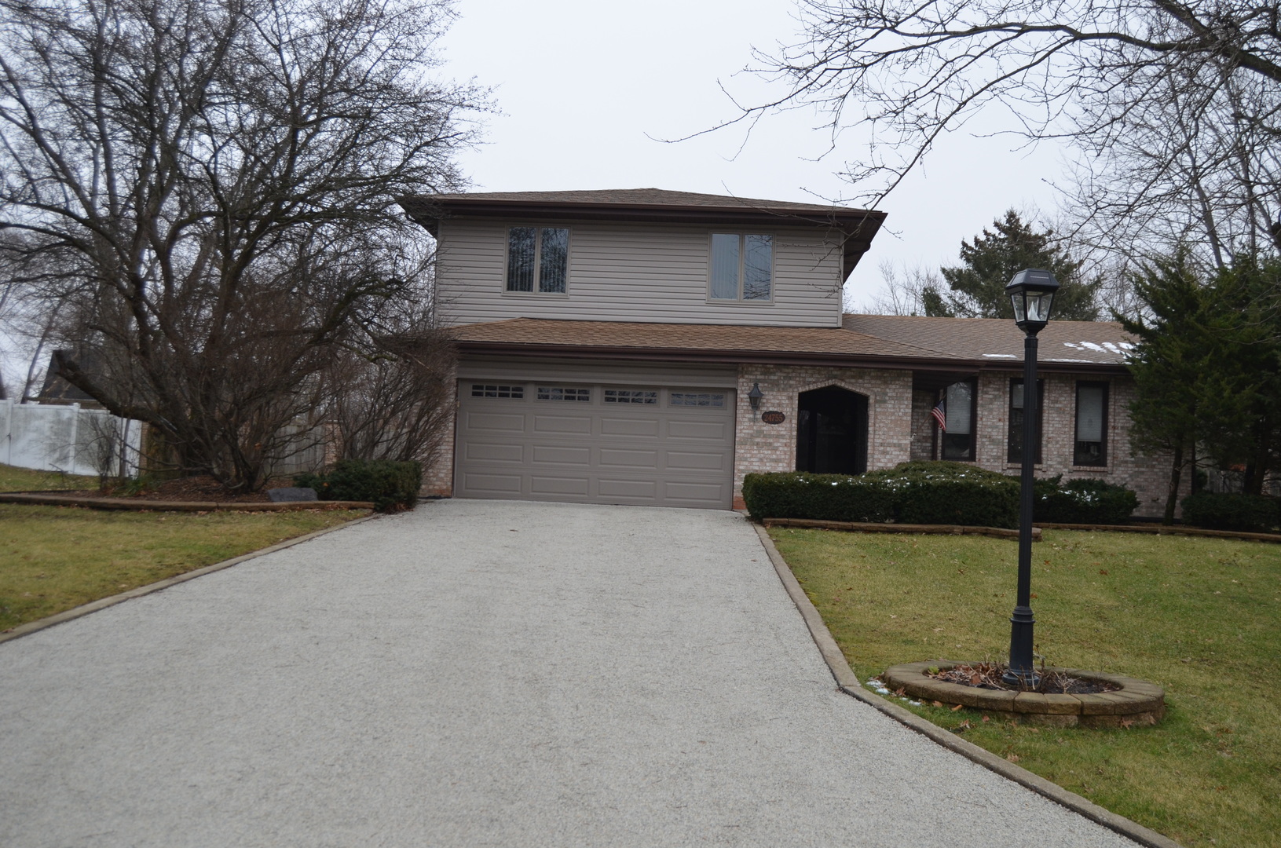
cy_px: 424
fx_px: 1278
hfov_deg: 53.2
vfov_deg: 36.7
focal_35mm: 36
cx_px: 640
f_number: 5
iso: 400
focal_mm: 24
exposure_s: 1/100
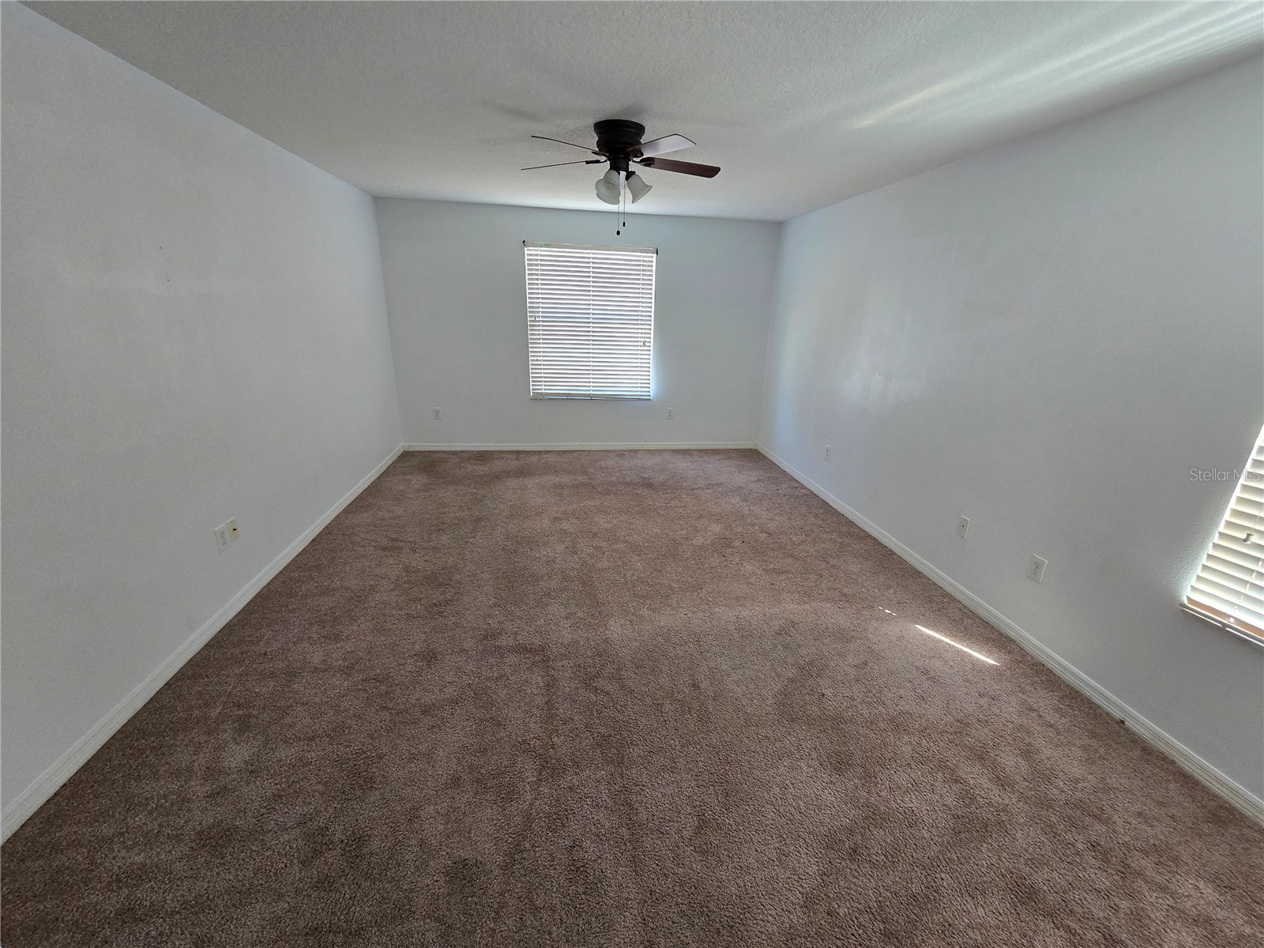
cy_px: 474
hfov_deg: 106.2
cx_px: 632
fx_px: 475
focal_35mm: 13
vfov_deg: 89.9
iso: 250
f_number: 2.2
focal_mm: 2.2
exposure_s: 1/60
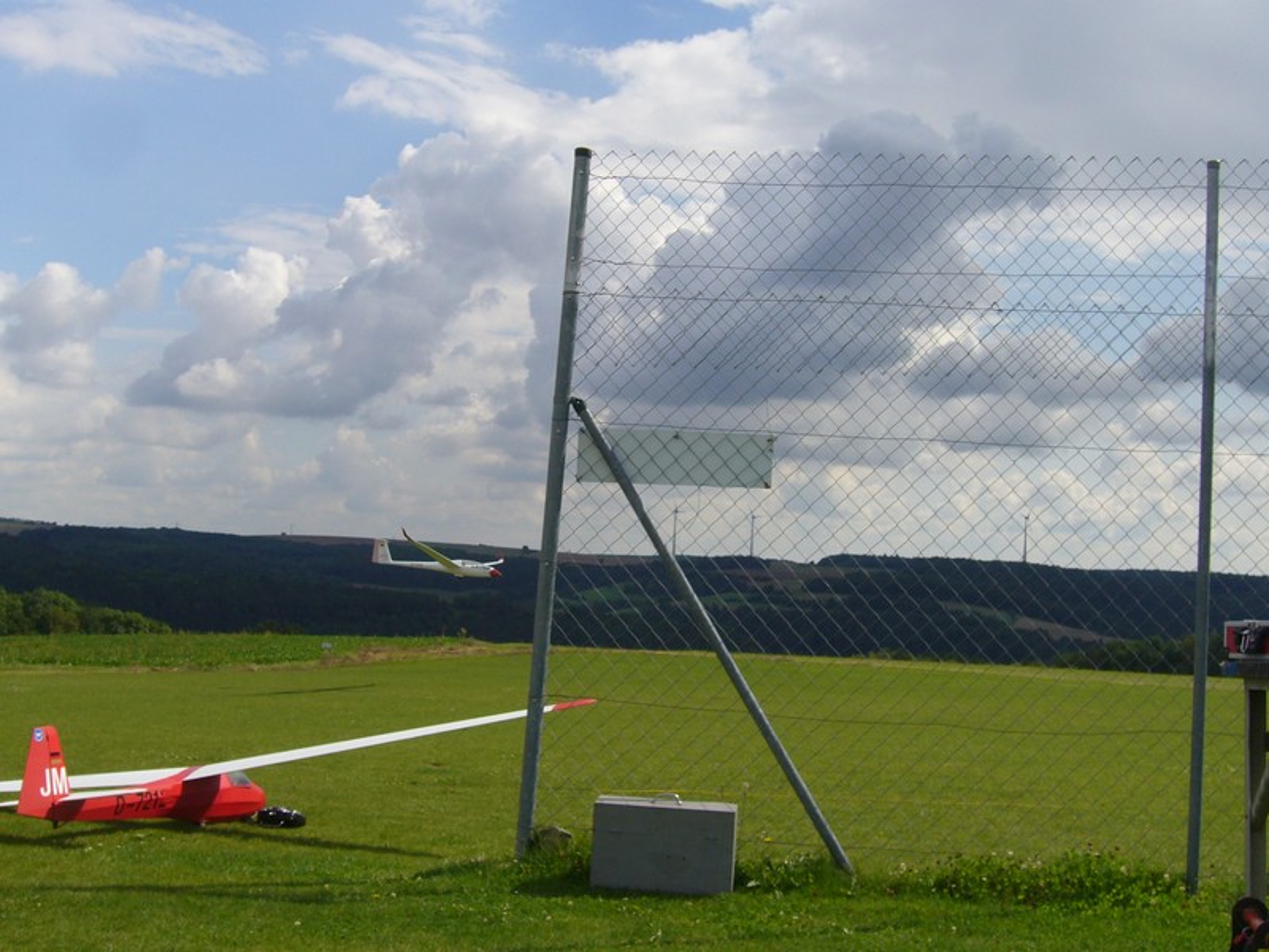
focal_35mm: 45
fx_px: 1650
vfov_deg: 32.2
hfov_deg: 42.1
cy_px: 476
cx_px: 634
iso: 80
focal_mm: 7.5
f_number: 6.3
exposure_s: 1/500
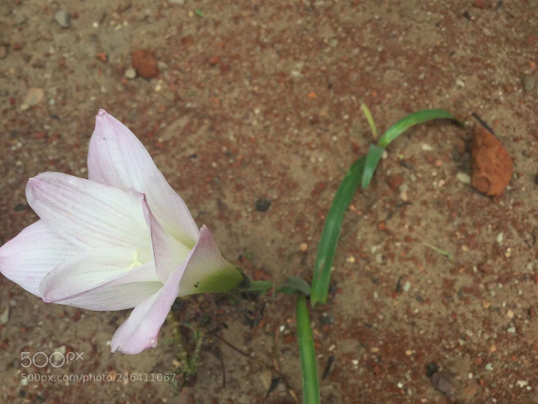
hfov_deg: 58.4
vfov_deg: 45.4
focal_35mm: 31
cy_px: 202
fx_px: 482
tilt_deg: -66.8
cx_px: 269
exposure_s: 1/292
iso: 25
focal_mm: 3.3
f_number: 2.4
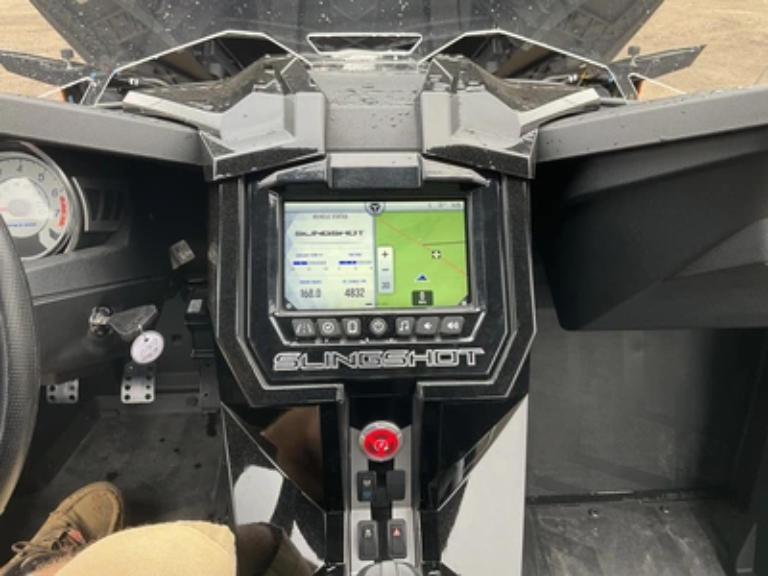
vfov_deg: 48.2
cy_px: 288
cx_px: 384
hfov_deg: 61.7
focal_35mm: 29
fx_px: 643
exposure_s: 1/122
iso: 50
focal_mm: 3
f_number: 1.8
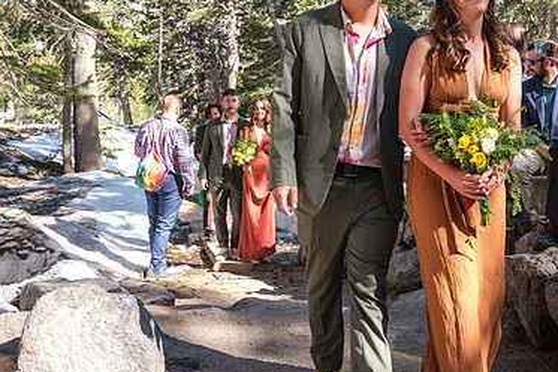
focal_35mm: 42
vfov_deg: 31.5
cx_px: 372
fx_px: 651
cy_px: 108
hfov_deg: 45.7
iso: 250
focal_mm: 18
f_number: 3.6
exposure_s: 1/340
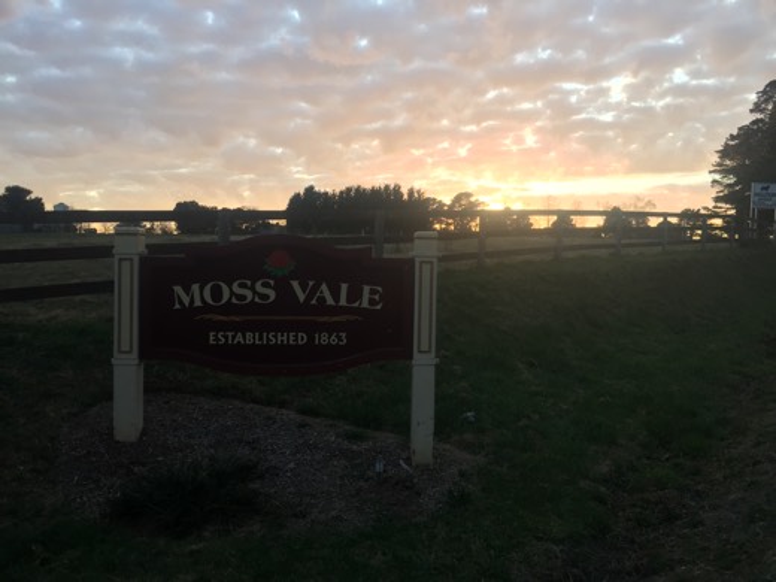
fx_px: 650
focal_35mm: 29
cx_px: 388
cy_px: 291
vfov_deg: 48.2
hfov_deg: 61.7
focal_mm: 4.15
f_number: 2.2
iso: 50
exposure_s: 1/120
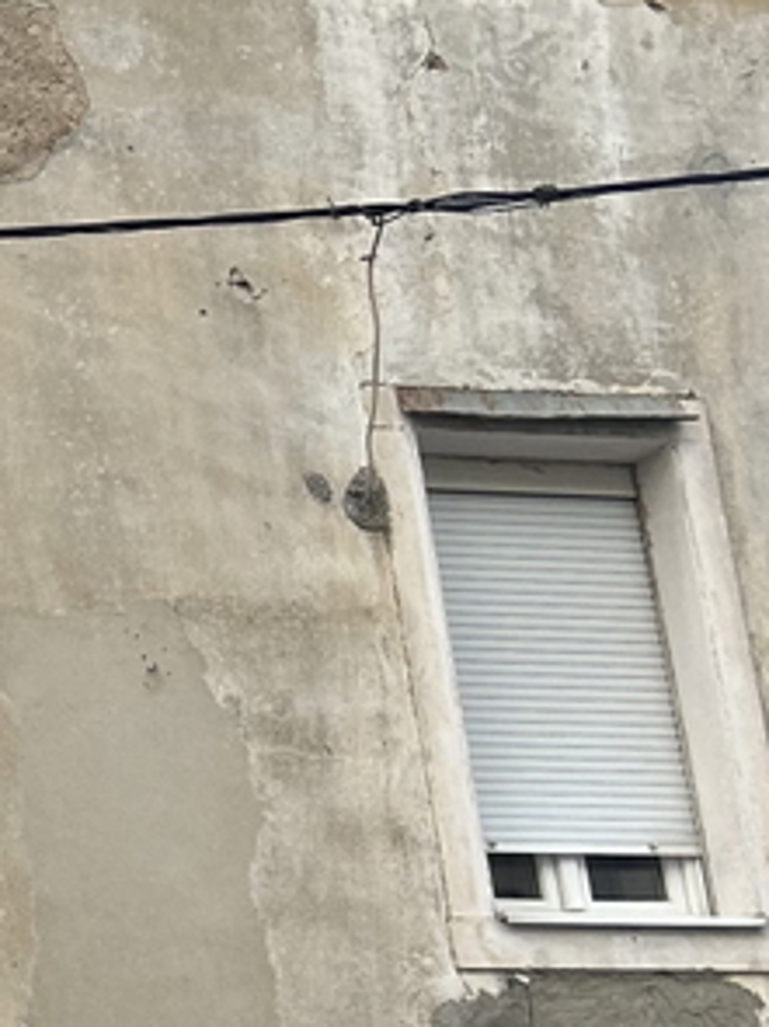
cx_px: -1294
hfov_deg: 9.8
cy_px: 1027
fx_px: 3764
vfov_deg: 15.3
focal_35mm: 127
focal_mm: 5.7
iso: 50
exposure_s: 1/1377
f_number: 1.5
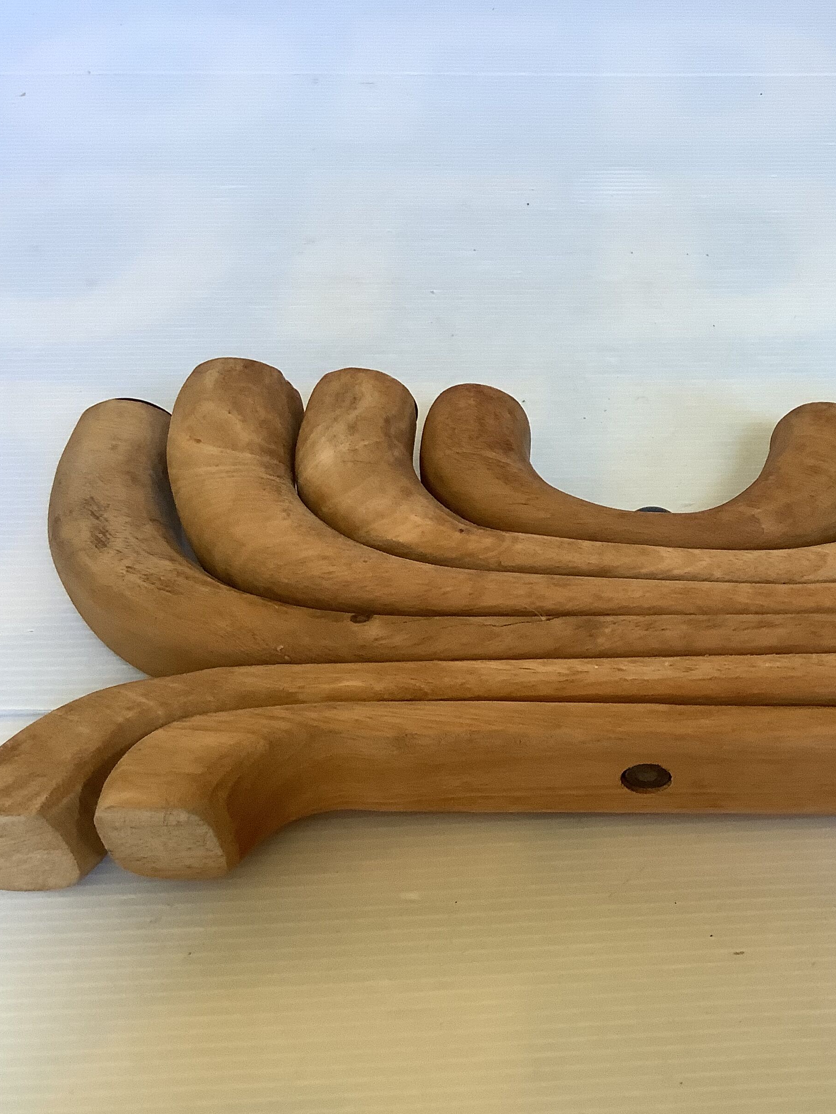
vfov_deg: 44.8
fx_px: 1352
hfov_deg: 33.3
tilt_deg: -46.2
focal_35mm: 42
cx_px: 676
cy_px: 564
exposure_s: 1/50
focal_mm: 3.3
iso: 160
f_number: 2.4
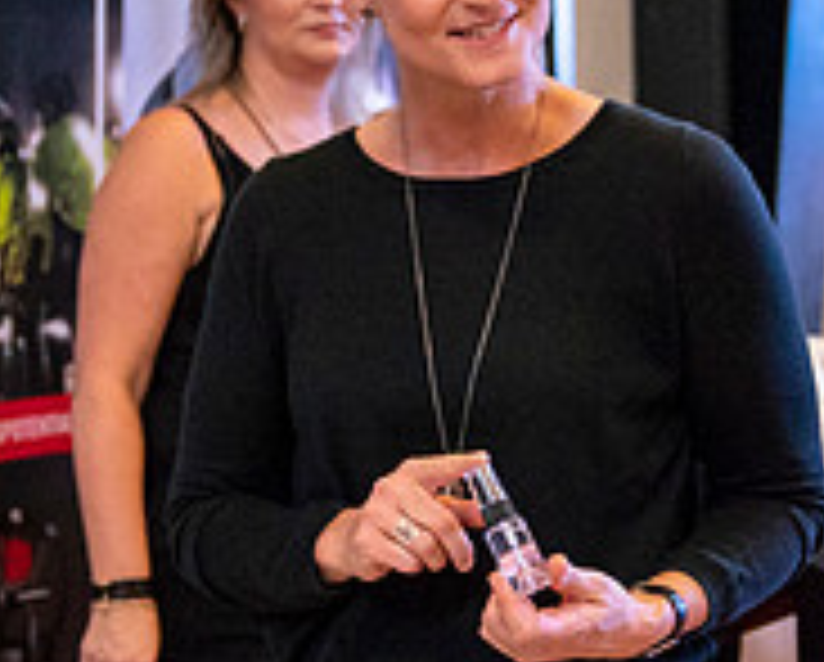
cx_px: 473
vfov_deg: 16.7
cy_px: 399
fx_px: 2247
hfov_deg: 20.8
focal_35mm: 92
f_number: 2.8
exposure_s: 1/160
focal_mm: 31
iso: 10000
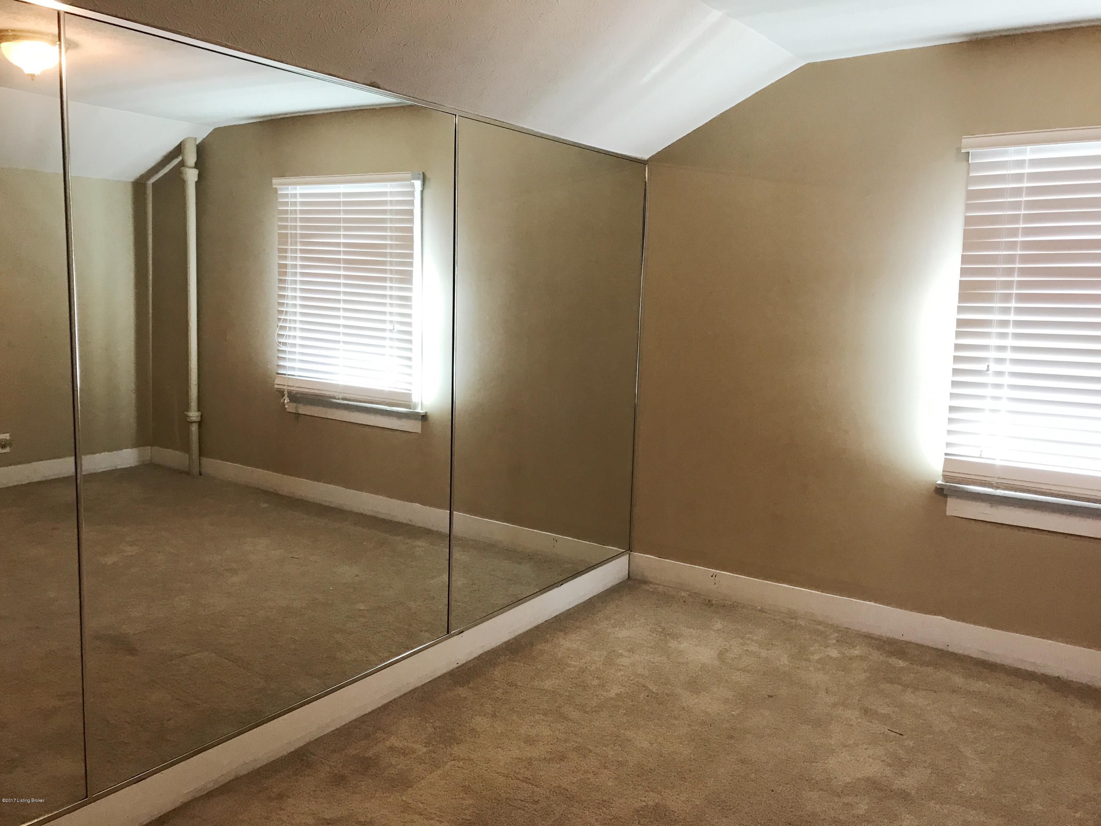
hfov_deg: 63.4
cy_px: 413
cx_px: 550
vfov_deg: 49.7
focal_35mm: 28
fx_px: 891
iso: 40
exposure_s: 1/20
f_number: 1.8
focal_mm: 3.99
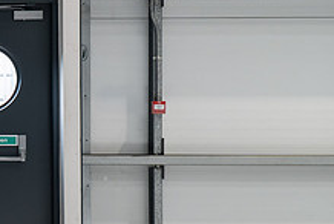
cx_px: -72
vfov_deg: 14.7
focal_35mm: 93
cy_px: 131
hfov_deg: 20.4
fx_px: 864
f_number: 4
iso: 800
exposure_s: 1/80
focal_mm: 35
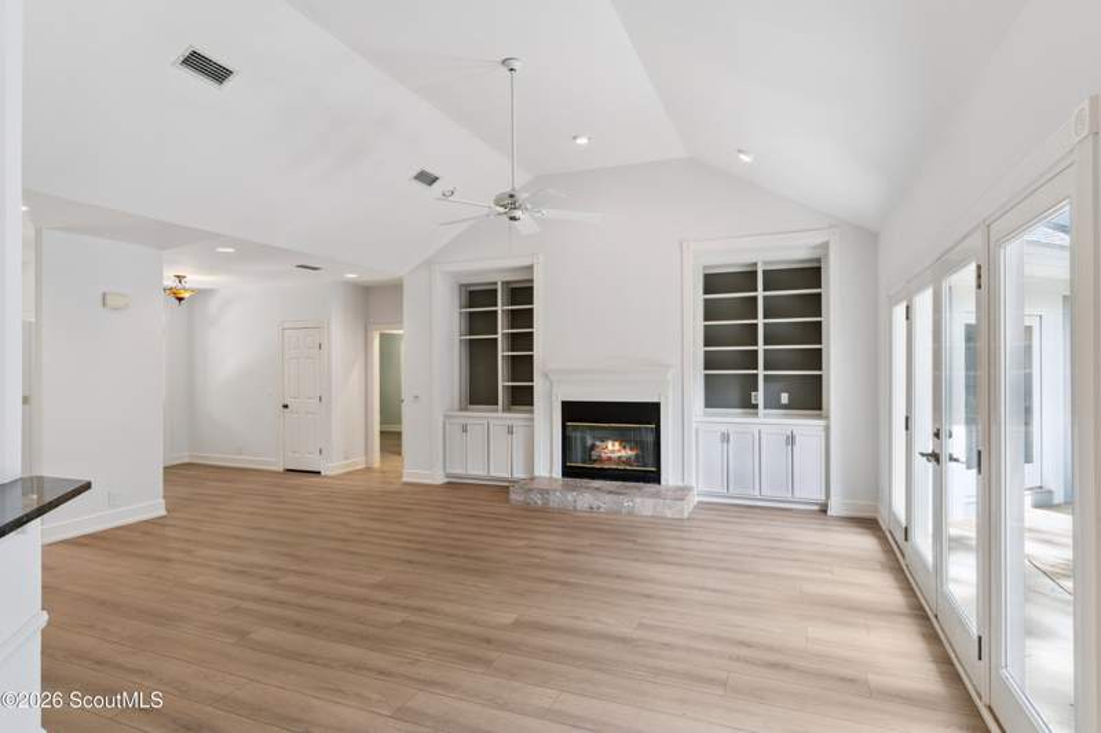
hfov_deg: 84.0
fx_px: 612
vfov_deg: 61.9
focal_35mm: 20
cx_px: 550
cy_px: 366
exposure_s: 1/10
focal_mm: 20
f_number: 8
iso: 250
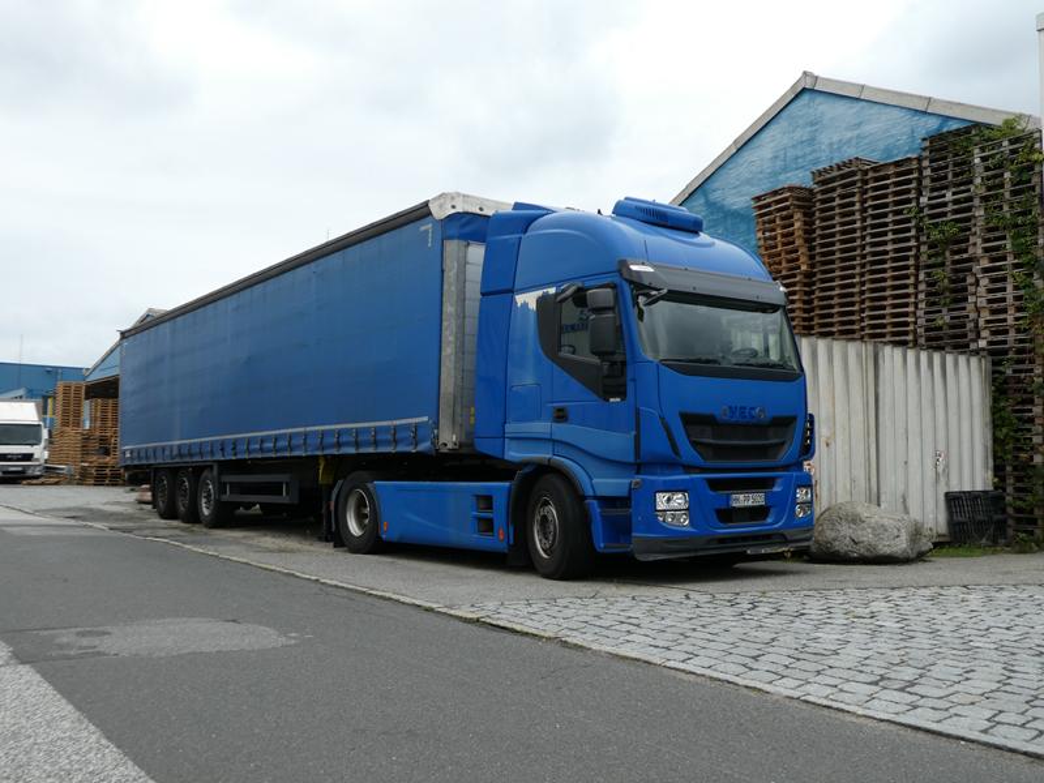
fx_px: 995
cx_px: 522
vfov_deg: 42.9
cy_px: 392
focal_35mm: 33
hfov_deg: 55.4
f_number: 3.6
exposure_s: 1/320
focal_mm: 5.8
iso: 80
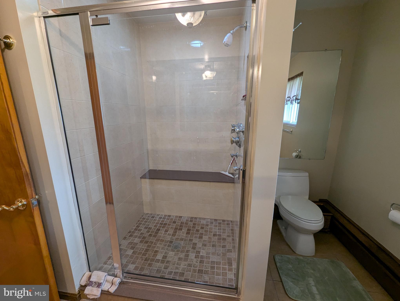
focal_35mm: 13
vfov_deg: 90.1
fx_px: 150
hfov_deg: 106.1
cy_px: 150
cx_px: 200
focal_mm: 1.95
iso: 209
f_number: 2.2
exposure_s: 1/24
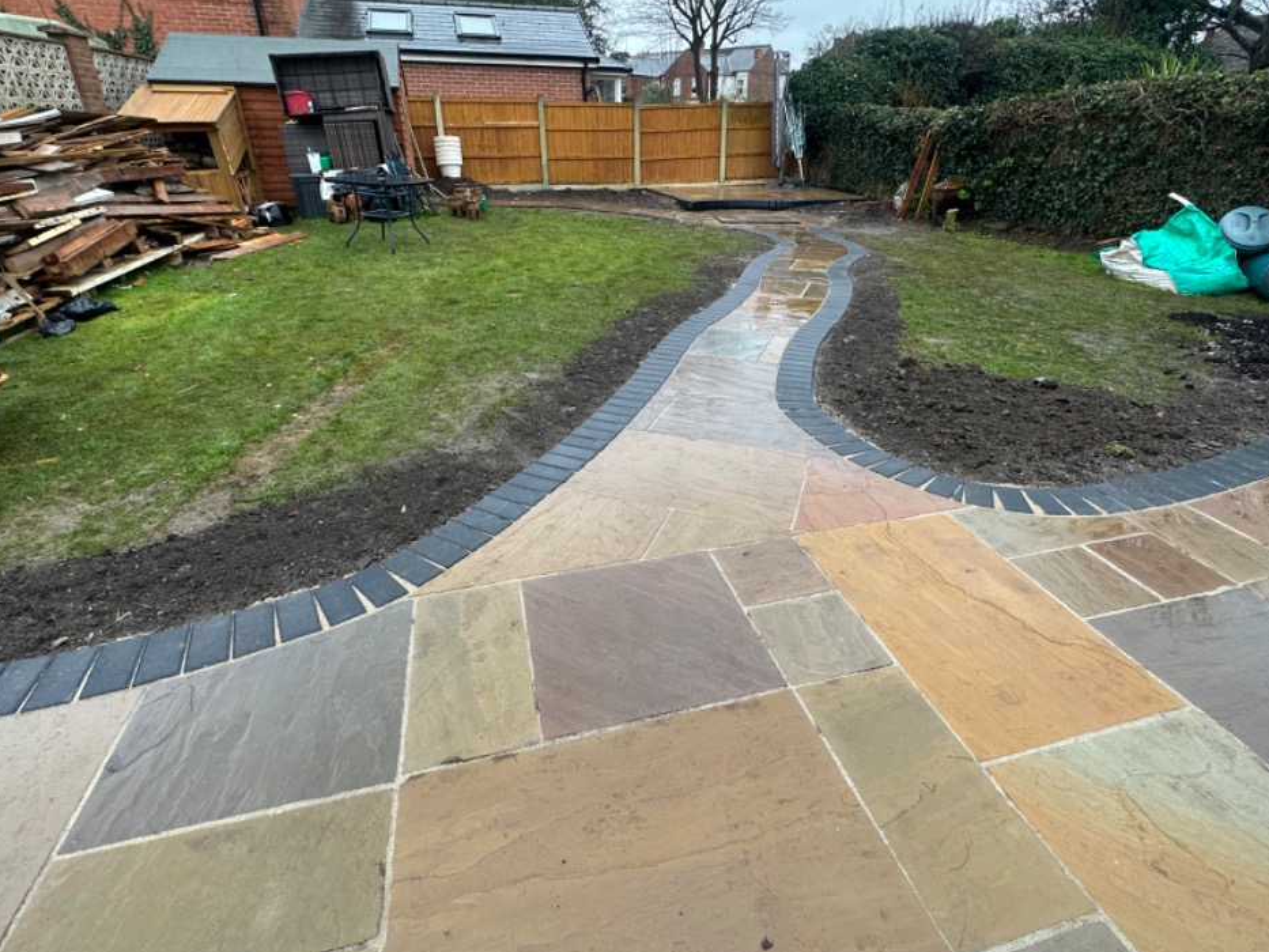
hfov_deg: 87.7
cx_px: 658
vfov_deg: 71.4
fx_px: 660
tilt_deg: -26.7
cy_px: 431
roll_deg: -0.6
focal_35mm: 18
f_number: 2.2
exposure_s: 1/99
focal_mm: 2.22
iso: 64
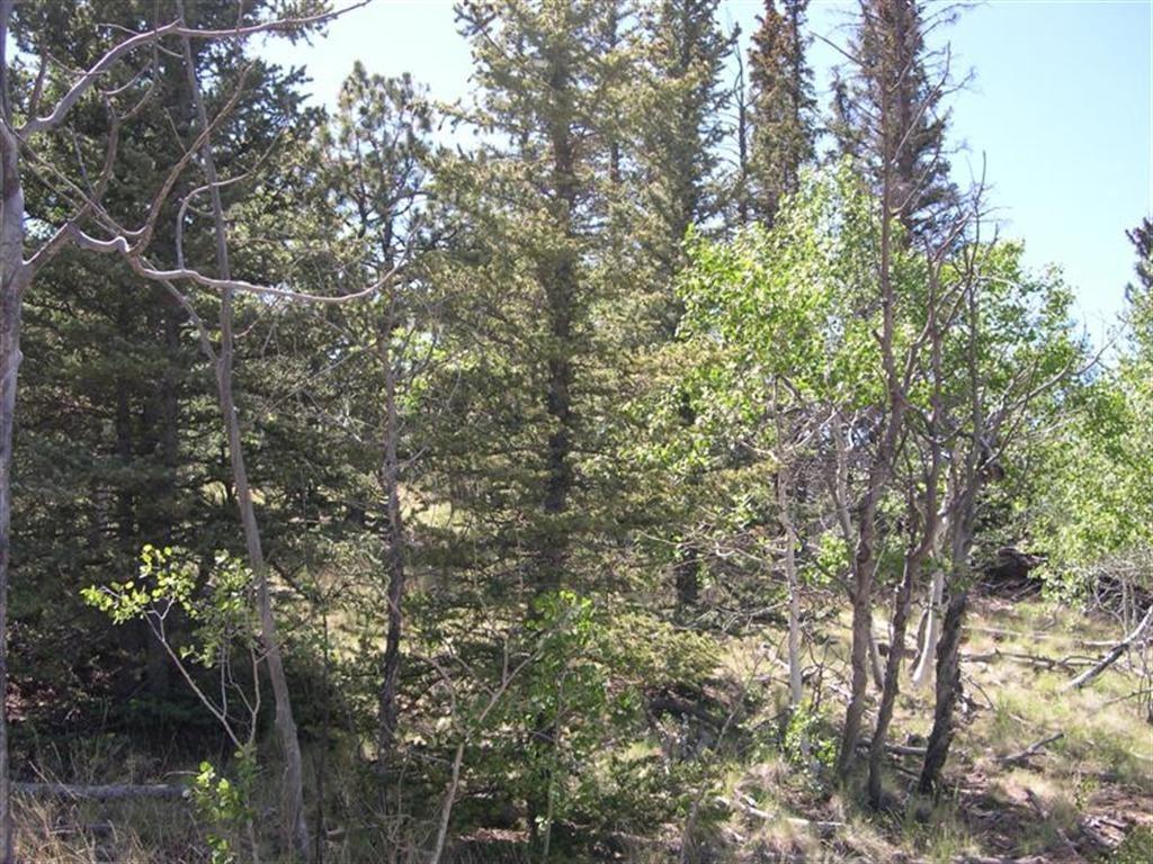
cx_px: 576
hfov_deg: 49.0
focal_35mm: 38
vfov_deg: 37.7
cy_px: 432
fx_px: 1266
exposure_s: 1/386
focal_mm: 8
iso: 100
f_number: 2.8
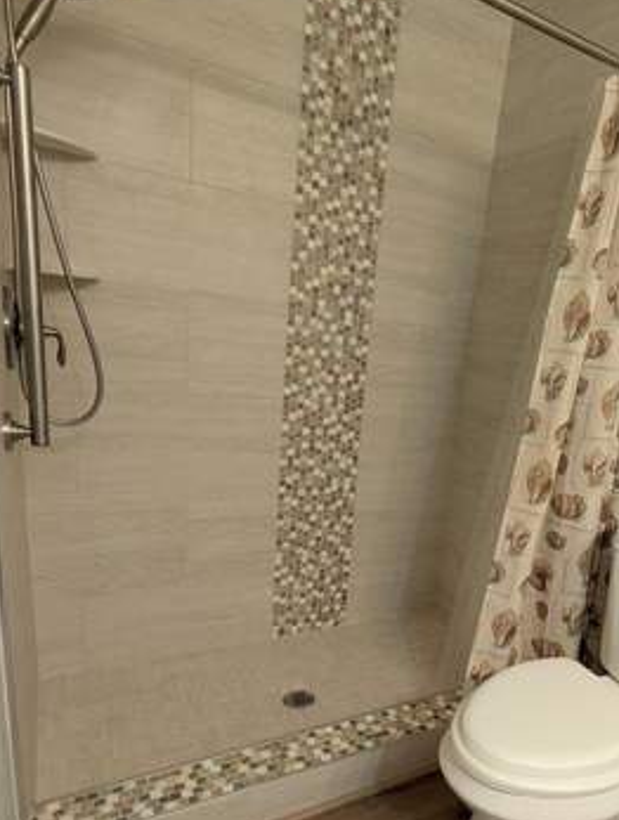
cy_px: 490
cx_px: 435
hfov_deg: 59.2
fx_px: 522
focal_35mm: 22
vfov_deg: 75.4
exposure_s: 1/24
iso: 67
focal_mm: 2.02
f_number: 1.7
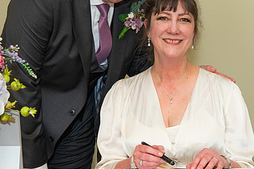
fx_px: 846
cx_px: 138
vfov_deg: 11.4
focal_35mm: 120
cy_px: 60
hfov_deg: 17.1
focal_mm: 52
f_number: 5.6
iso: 400
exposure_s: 1/60
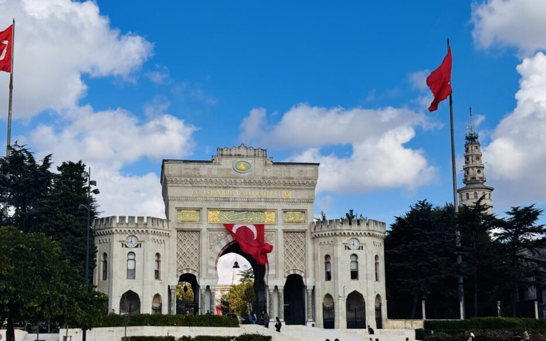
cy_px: 196
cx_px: 253
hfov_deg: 35.1
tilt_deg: +10.6
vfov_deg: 22.4
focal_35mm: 58
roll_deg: +0.5
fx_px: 863
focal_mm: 6.76
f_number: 1.78
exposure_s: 1/5848
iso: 64
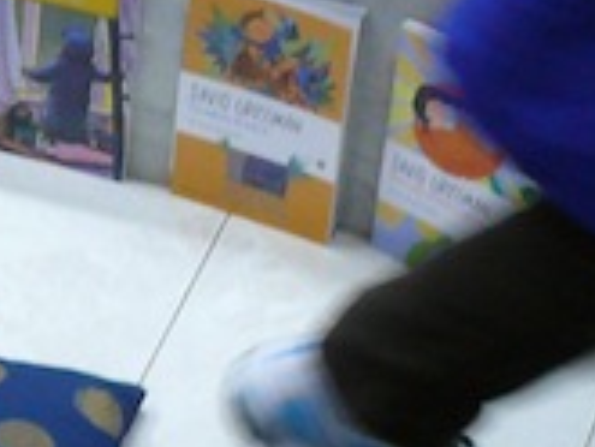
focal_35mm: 232
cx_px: -274
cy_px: 849
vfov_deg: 6.3
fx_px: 3991
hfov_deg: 8.4
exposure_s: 1/30
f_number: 2.8
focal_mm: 7.4
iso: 160
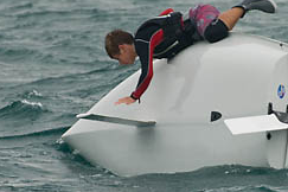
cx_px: 216
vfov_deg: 1.9
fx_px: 5728
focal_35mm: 716
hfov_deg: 2.9
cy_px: 56
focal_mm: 200
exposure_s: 1/1250
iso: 200
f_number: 5.6
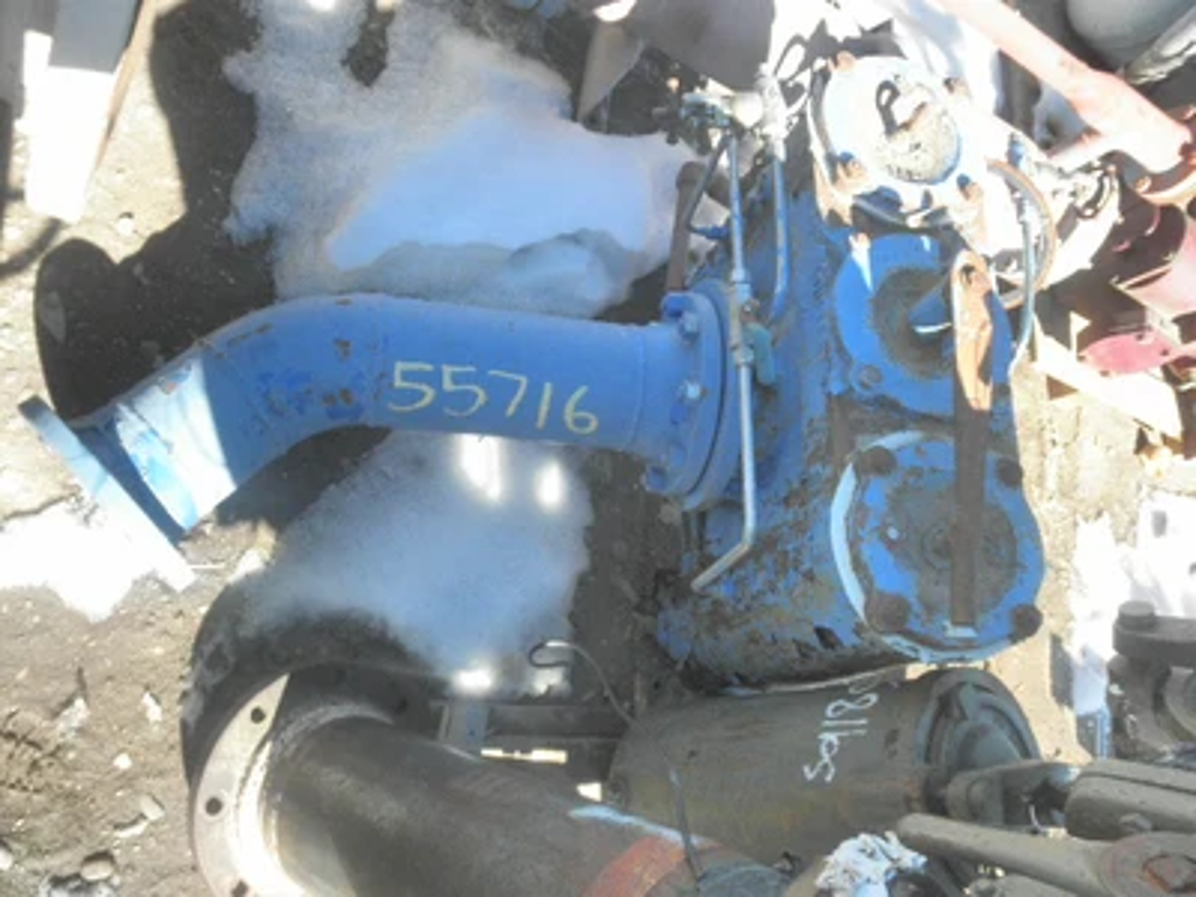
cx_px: 598
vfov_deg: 49.7
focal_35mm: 28
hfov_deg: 63.4
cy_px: 448
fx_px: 967
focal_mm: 5
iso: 64
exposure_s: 1/250
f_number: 3
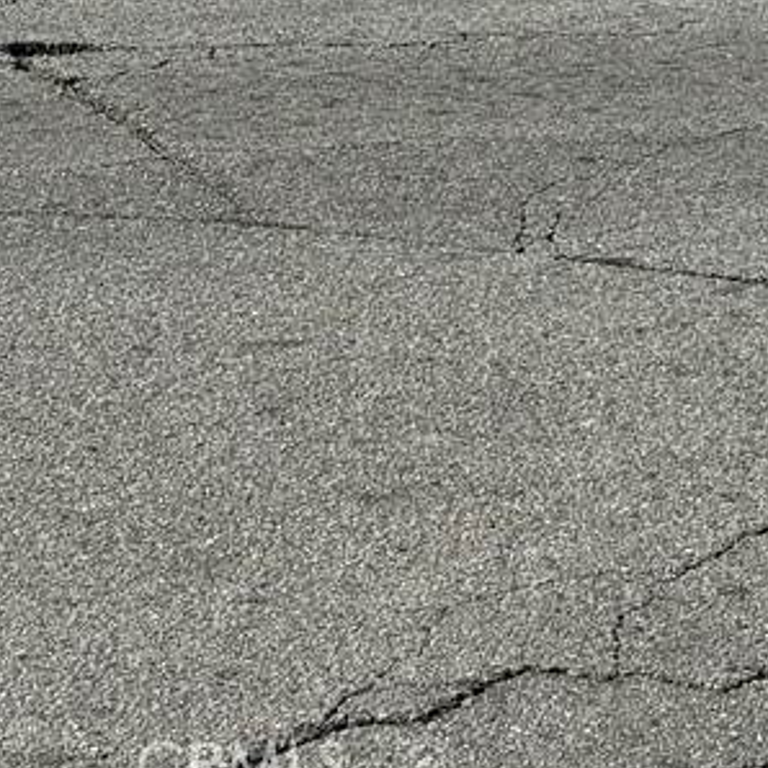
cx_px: 402
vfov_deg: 11.3
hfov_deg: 12.0
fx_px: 3665
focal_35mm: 146
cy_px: -518
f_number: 1.78
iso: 64
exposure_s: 1/4049
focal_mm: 6.86
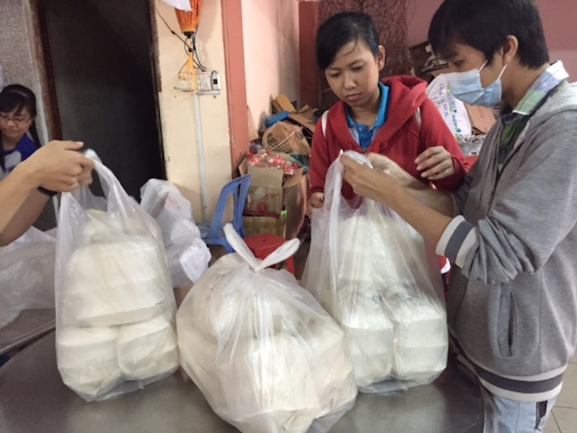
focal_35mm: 29
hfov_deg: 61.7
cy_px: 216
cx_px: 288
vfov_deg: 48.2
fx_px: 483
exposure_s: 1/15
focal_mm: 4.15
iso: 320
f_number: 2.2
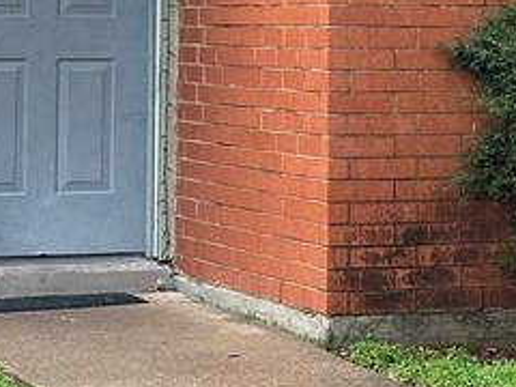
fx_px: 3056
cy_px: -123
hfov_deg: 9.6
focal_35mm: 205
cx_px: 503
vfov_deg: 7.2
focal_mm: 6.86
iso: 64
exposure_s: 1/704
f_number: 1.78
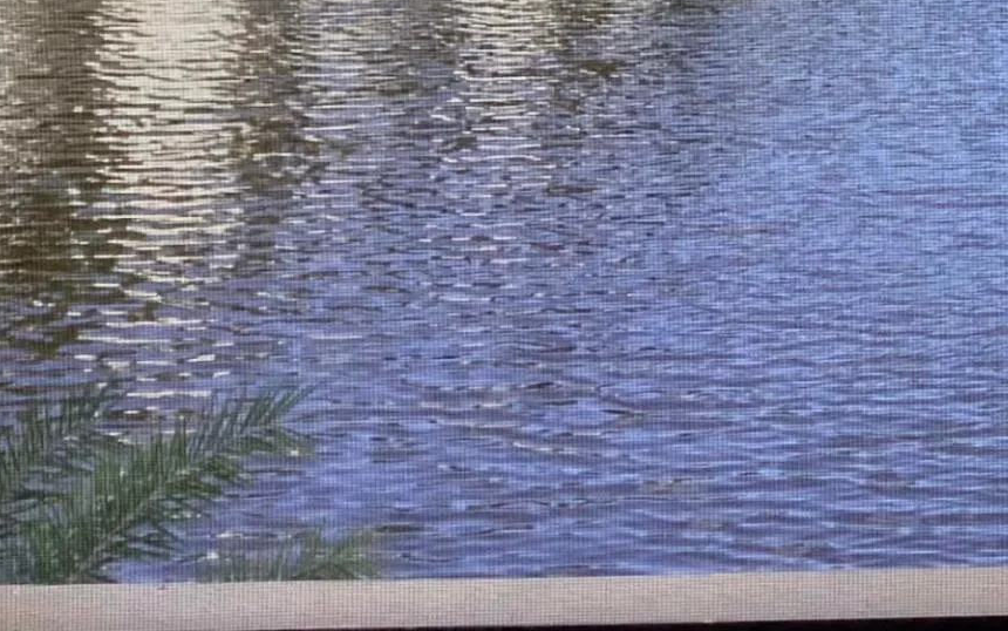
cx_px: 1591
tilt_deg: -3.8
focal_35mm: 110
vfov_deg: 11.1
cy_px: -486
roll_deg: +0.0
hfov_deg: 16.8
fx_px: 3023
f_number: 2.4
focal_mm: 3.3
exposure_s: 1/188
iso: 25
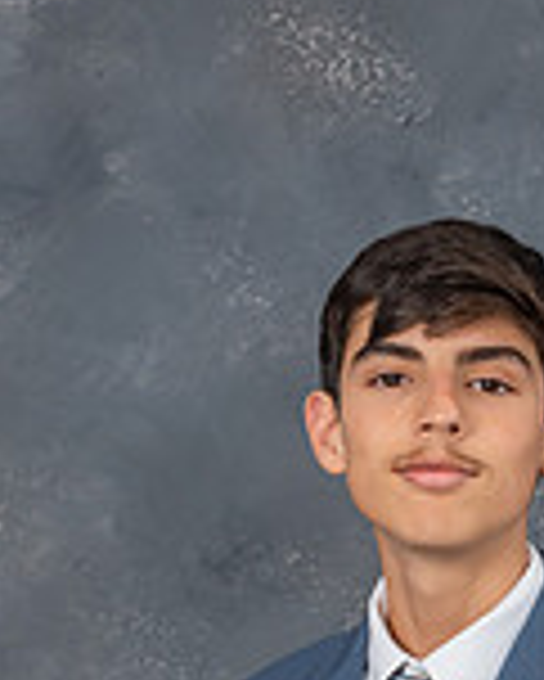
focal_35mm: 253
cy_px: 933
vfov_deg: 7.5
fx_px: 5087
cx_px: 396
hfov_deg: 6.1
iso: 200
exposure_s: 1/160
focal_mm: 58
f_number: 5.6
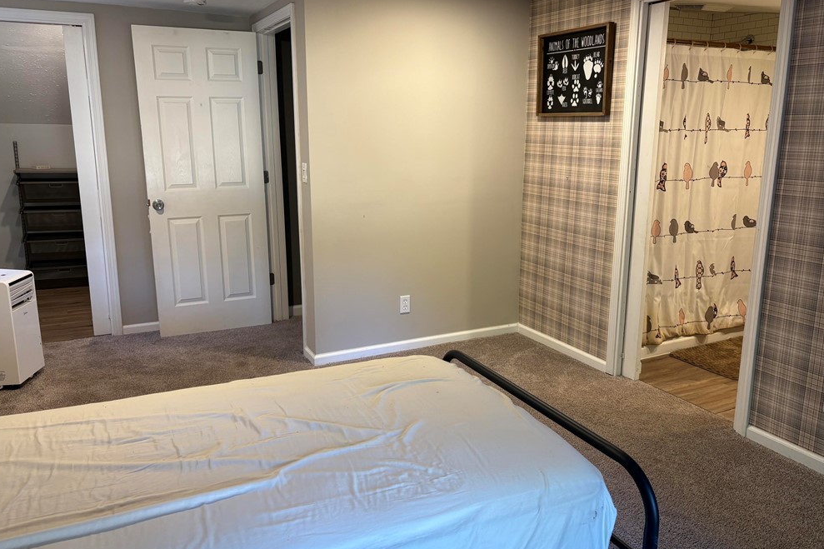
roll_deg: -0.3
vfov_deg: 46.4
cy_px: 262
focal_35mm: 28
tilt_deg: -11.3
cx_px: 415
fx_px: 641
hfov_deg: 65.5
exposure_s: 1/60
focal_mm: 5.96
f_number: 1.6
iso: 100
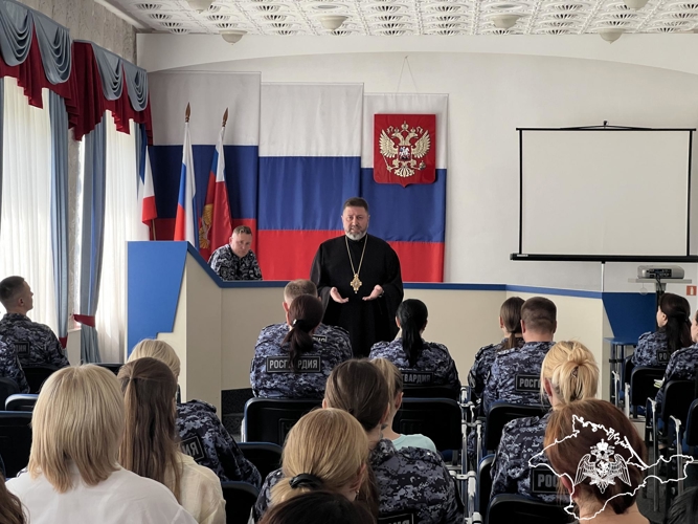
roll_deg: -0.4
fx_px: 1552
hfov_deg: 25.3
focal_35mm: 77
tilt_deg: -0.5
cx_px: 349
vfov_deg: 19.1
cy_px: 262
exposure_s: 1/99
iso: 200
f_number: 2.8
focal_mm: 9
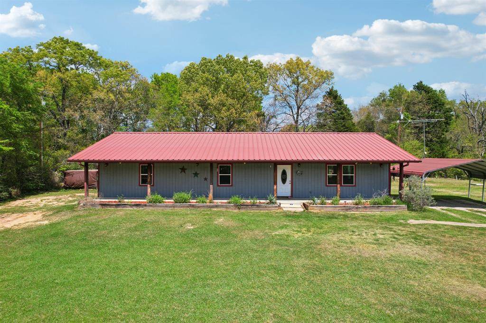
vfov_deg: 57.2
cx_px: 243
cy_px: 162
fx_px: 297
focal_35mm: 22
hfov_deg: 78.6
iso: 100
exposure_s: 1/2000
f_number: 2.8
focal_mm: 8.4
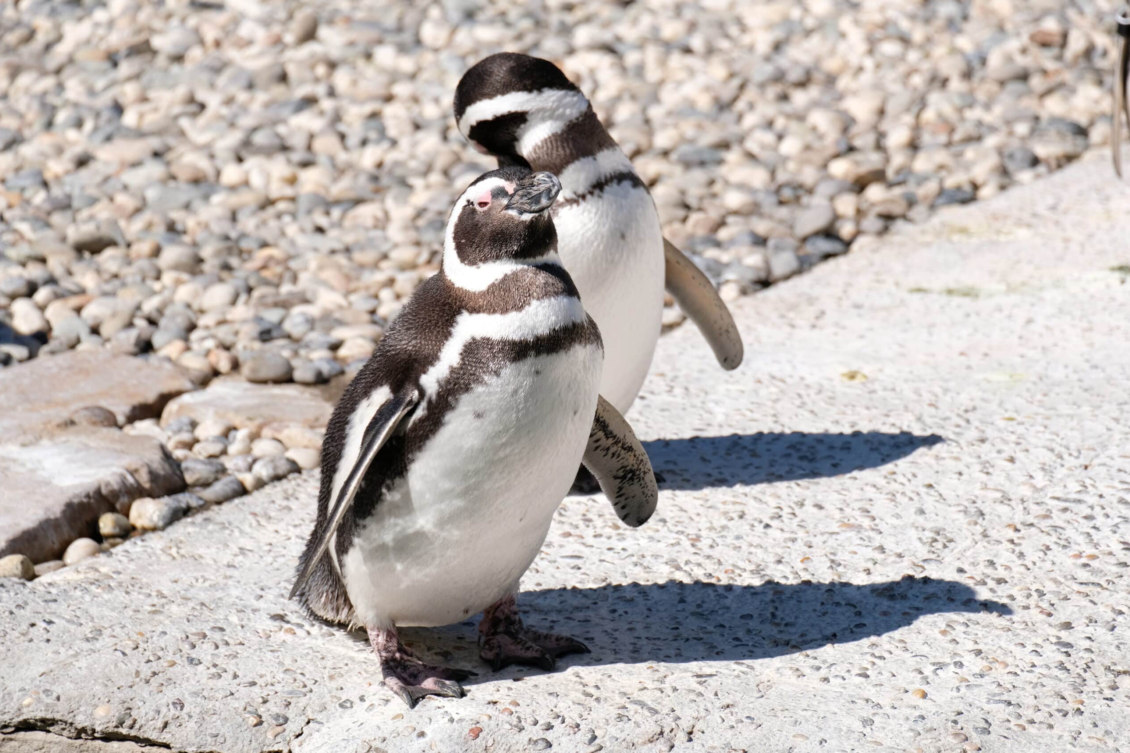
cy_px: 375
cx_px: 564
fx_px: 5712
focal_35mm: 182
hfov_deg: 11.3
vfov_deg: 7.5
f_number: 5.8
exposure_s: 1/680
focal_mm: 120.6
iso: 200
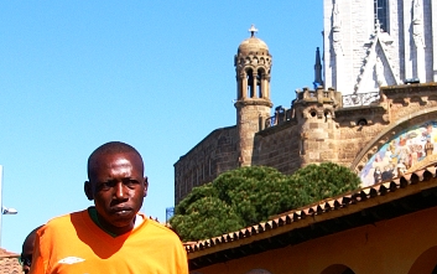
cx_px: 321
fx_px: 1239
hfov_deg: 19.9
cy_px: 182
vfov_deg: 12.6
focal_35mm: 104
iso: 100
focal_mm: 20
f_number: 9.5
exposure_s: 1/250
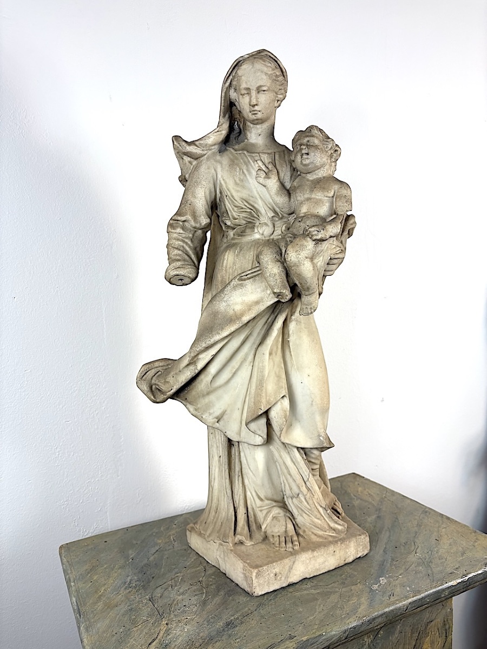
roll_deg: +0.9
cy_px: 324
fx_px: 488
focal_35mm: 26
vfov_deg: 67.3
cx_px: 244
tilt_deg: -3.9
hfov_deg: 53.1
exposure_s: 1/123
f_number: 1.6
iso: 32
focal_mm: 5.96
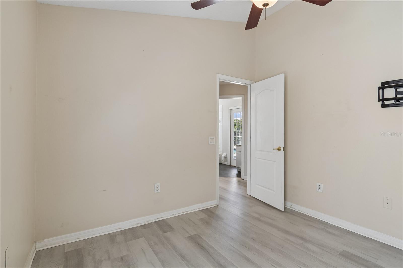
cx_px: 202
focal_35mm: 16
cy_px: 134
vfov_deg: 73.7
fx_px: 179
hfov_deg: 96.7
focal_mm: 11
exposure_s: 1/15
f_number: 7.1
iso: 100
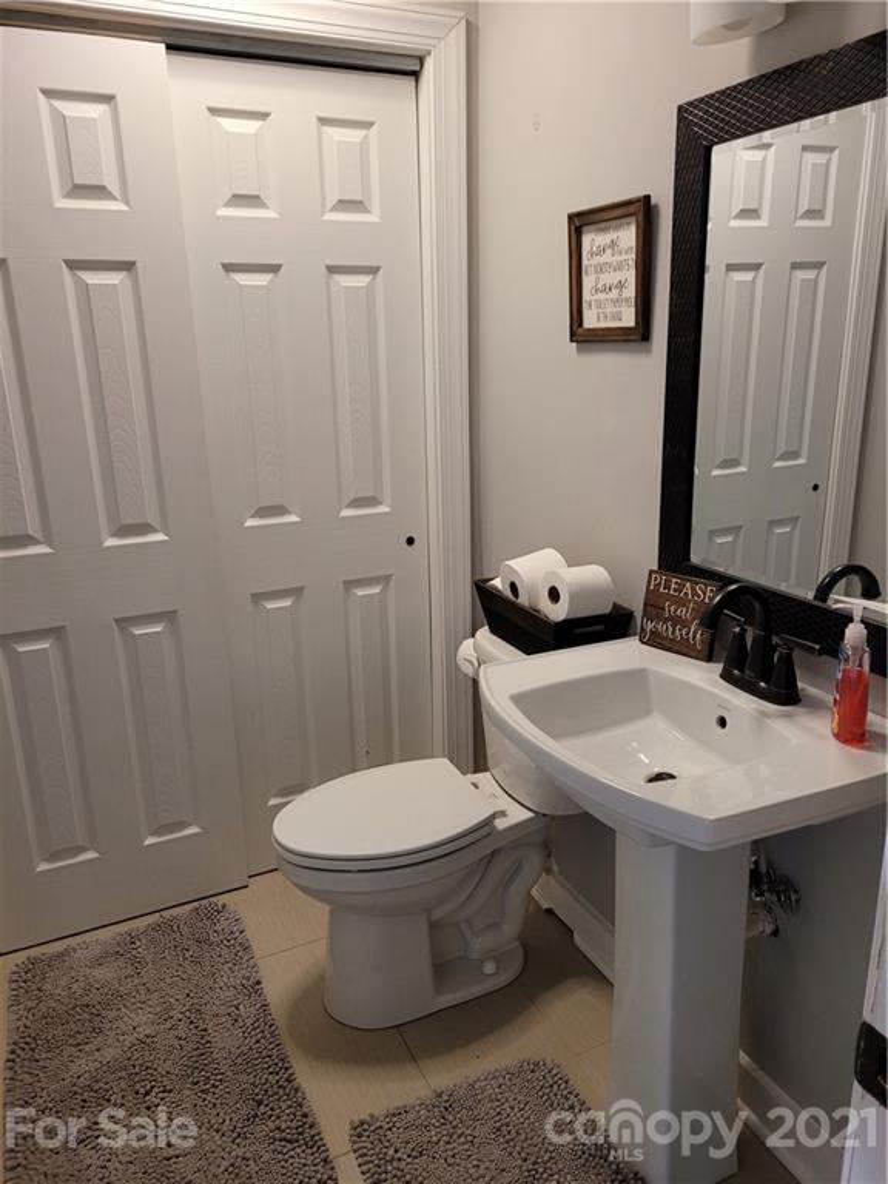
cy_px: 592
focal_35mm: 26
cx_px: 444
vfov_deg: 67.3
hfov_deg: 53.1
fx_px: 889
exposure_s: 1/39
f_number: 1.8
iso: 200
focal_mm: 5.4
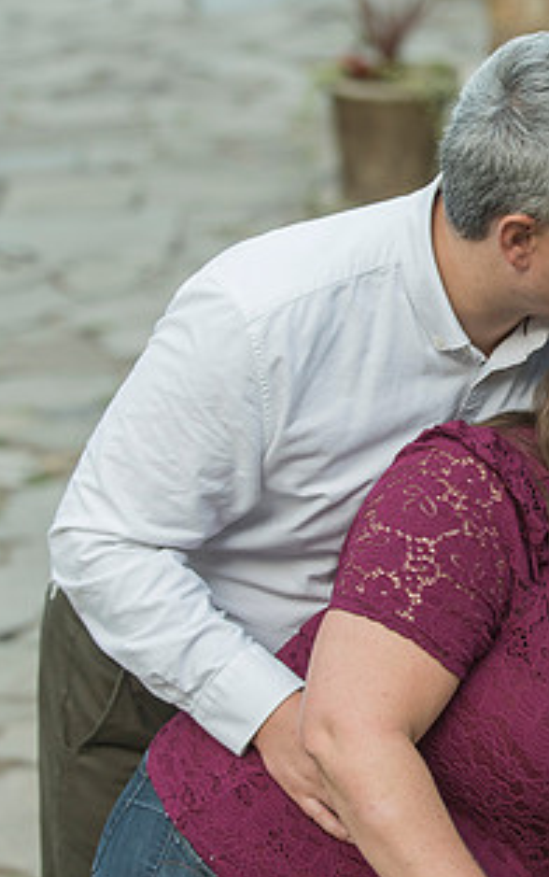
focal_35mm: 164
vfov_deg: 12.8
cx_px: 640
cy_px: 347
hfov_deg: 7.9
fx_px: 3921
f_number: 3.2
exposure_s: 1/640
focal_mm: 82
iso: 800
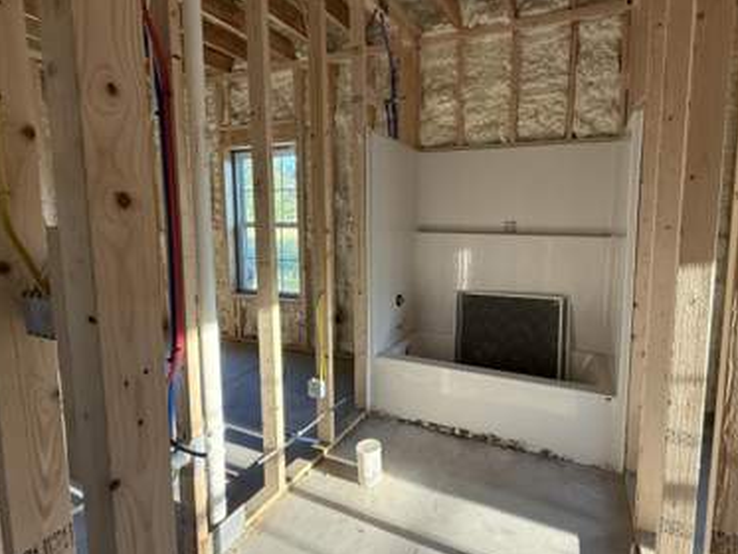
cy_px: 254
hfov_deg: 87.2
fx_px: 384
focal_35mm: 18
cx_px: 421
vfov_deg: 71.5
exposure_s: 1/99
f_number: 2.2
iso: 250
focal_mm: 2.22
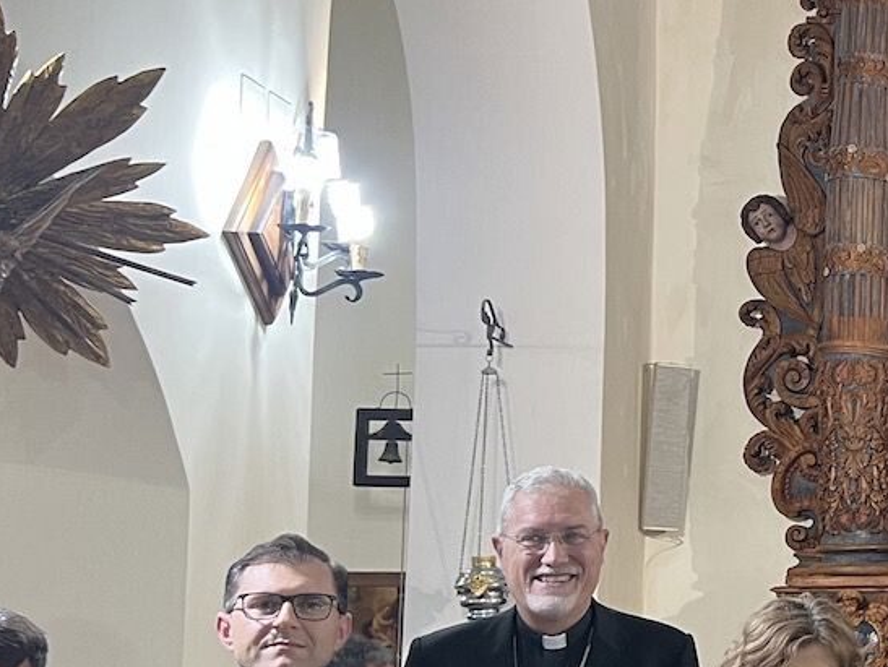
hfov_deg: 23.0
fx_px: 1951
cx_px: 1127
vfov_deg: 19.3
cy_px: 451
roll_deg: -0.2
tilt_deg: +5.4
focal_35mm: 76
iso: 160
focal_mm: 5.7
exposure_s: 1/50
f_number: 1.5
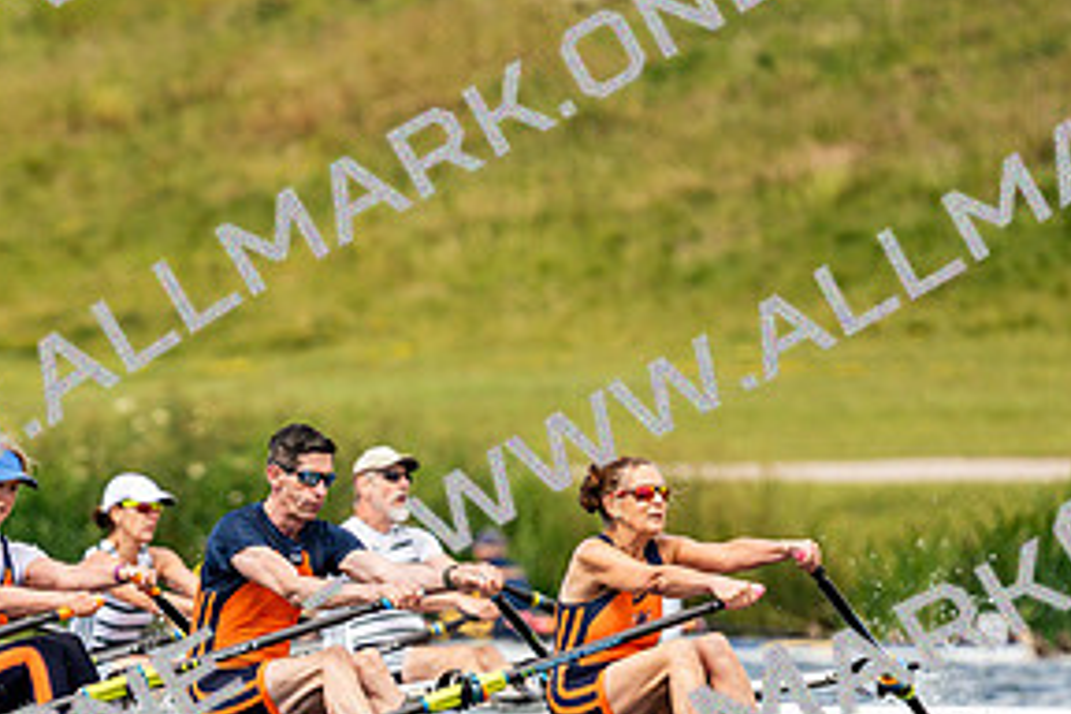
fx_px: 27457
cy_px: 615
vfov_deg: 1.5
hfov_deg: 2.2
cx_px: 134
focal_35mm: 923
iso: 320
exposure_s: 1/2000
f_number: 6.3
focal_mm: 459
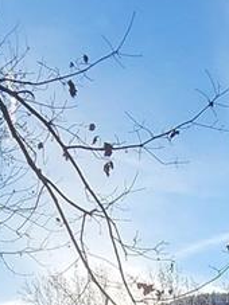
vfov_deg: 18.8
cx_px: 284
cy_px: 497
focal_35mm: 88
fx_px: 777
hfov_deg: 16.0
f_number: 2.2
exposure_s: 1/375
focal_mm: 2.2
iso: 50
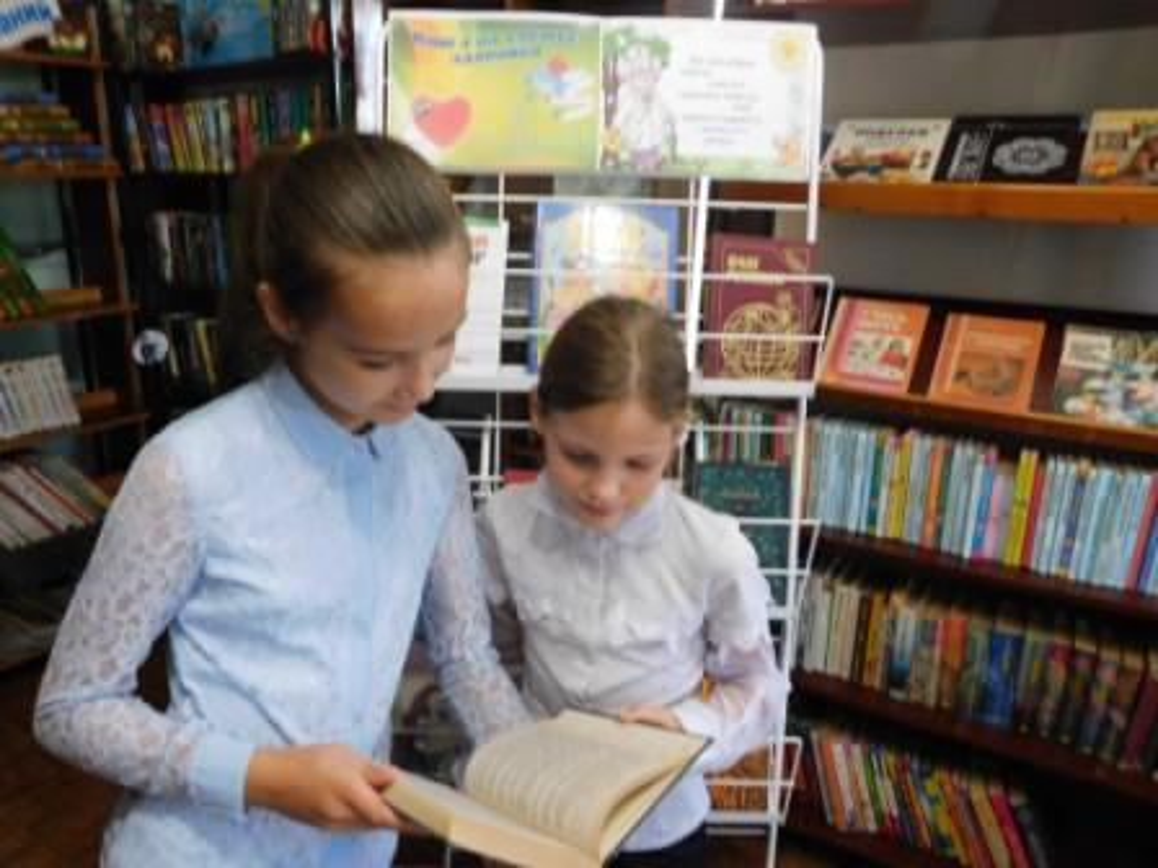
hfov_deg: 73.9
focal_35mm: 23
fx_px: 769
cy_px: 434
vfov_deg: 58.9
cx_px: 579
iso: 400
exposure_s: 1/30
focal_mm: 4
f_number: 3
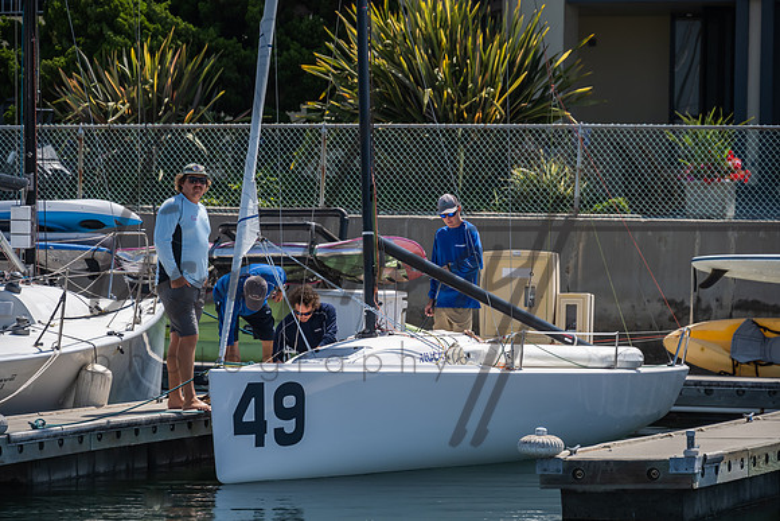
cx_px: 390
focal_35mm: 150
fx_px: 3251
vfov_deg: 9.2
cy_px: 260
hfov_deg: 13.7
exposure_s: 1/640
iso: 400
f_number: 6.3
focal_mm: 150
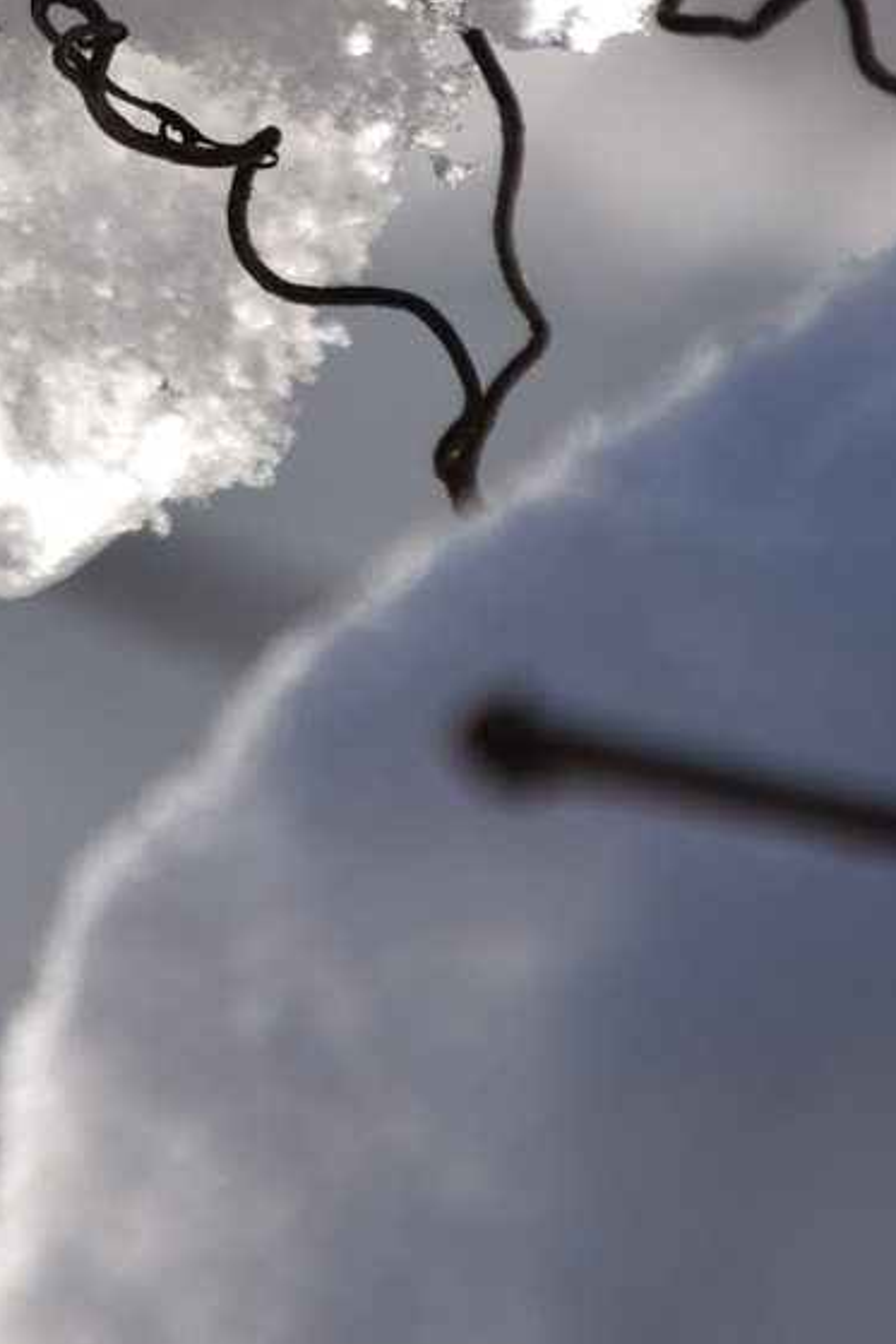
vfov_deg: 1.6
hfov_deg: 1.1
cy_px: -426
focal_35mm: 1287
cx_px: -76
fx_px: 48015
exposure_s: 1/1250
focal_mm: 300
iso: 200
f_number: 9
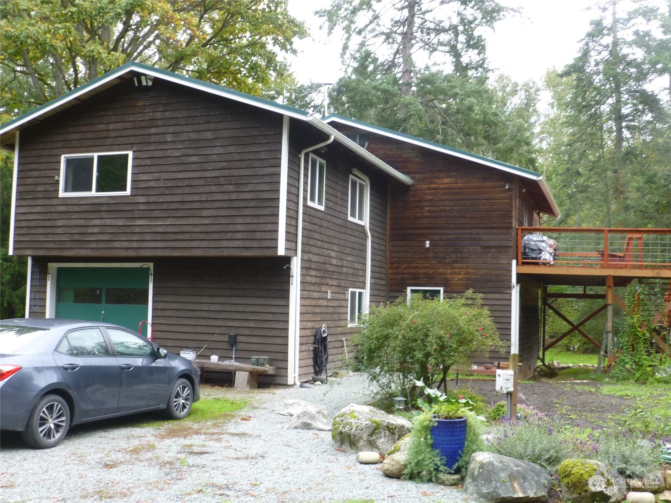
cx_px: 336
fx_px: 756
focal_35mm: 39
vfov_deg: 36.8
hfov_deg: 47.9
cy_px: 252
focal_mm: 6.9
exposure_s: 1/60
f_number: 3.9
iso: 125
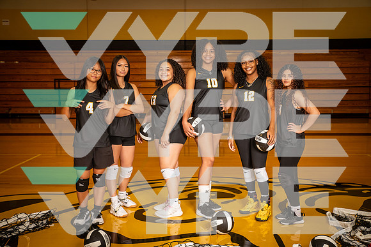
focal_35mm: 46
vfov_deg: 29.3
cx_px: 186
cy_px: 124
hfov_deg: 42.7
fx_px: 474
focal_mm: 46
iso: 800
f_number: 7.1
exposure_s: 1/320
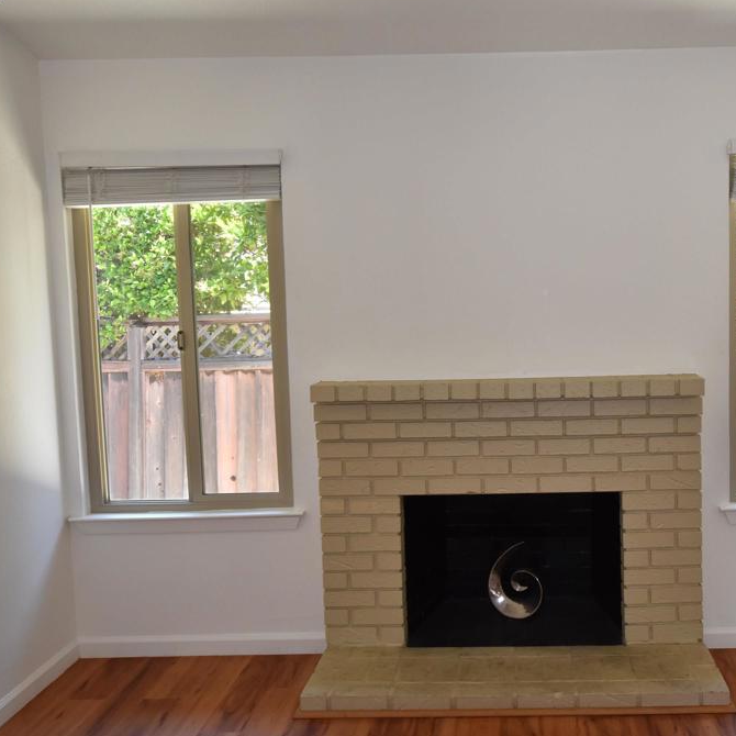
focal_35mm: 39
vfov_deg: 42.8
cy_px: 363
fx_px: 938
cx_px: 515
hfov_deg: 42.0
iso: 800
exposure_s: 1/100
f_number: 5
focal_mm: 20
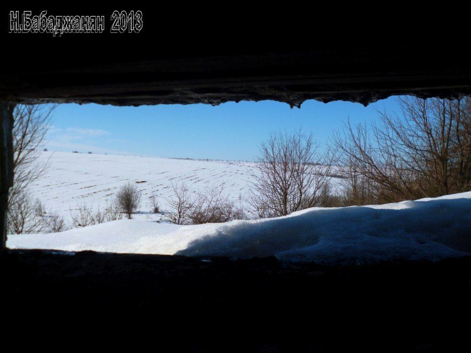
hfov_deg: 56.8
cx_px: 236
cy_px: 176
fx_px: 435
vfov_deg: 44.2
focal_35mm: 32
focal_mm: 5.7
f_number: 10
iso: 100
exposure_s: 1/250
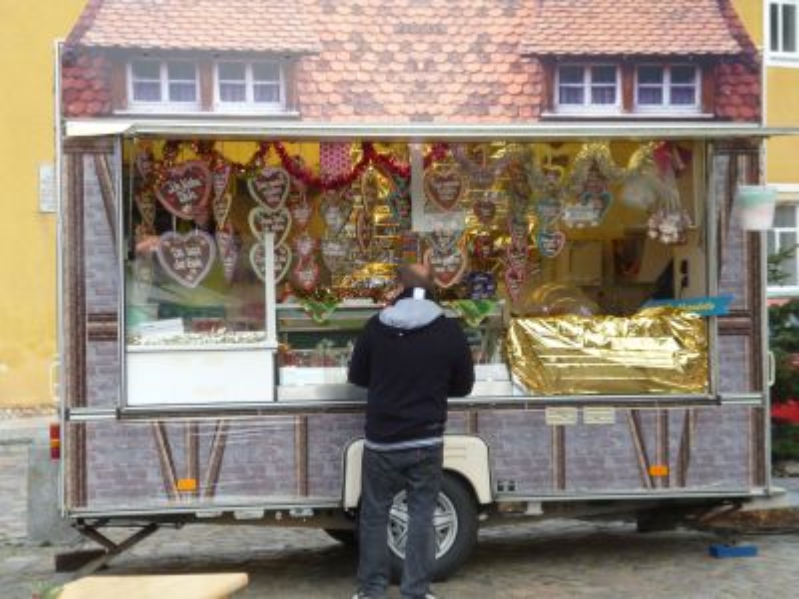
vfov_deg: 17.8
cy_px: 300
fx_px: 1916
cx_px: 400
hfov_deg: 23.6
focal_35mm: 83
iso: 320
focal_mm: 14.8
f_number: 5.1
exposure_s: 1/100
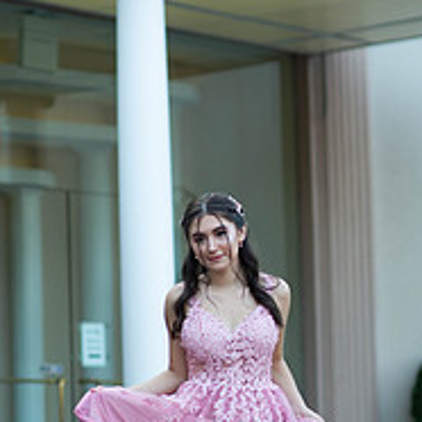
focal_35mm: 175
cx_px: 262
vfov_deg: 10.0
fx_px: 2414
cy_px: 318
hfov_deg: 10.0
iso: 250
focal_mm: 85
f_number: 2
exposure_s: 1/640
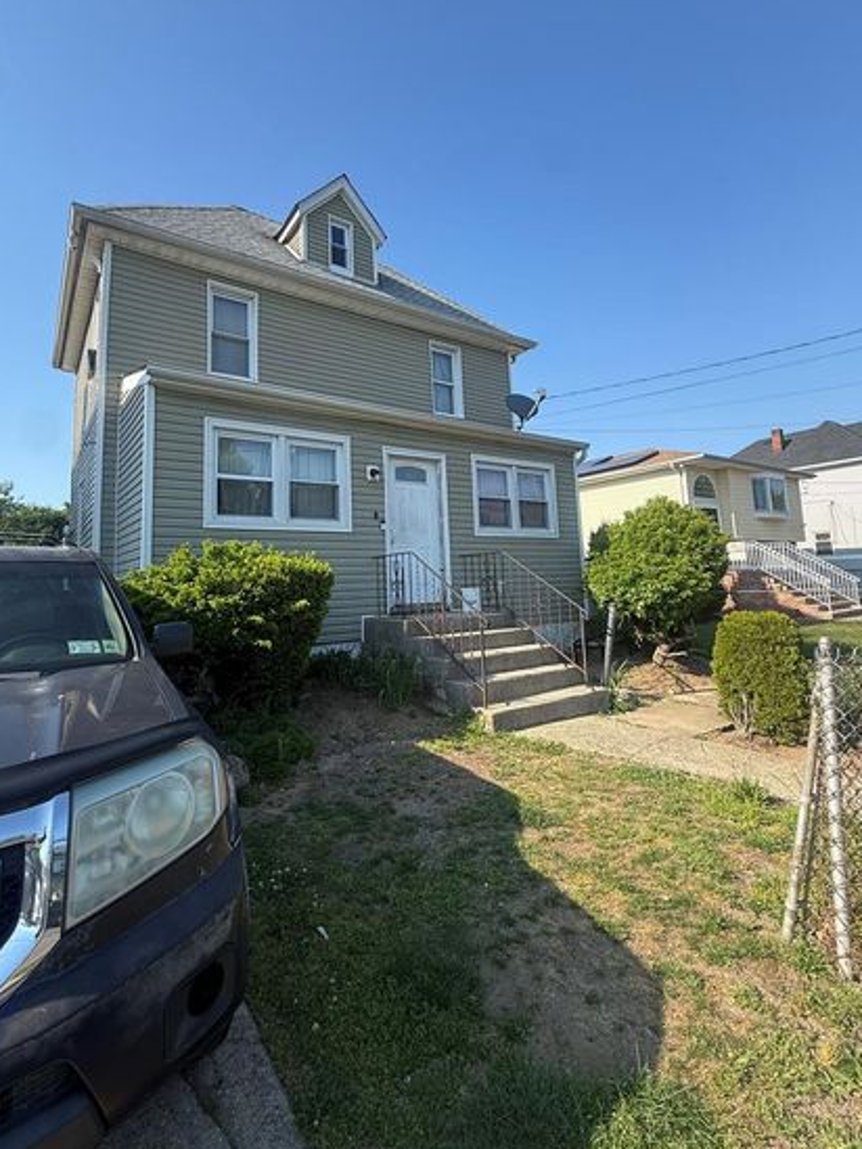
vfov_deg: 90.7
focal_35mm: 17
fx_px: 564
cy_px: 518
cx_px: 383
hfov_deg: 74.5
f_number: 2.2
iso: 50
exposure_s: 1/726
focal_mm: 2.22
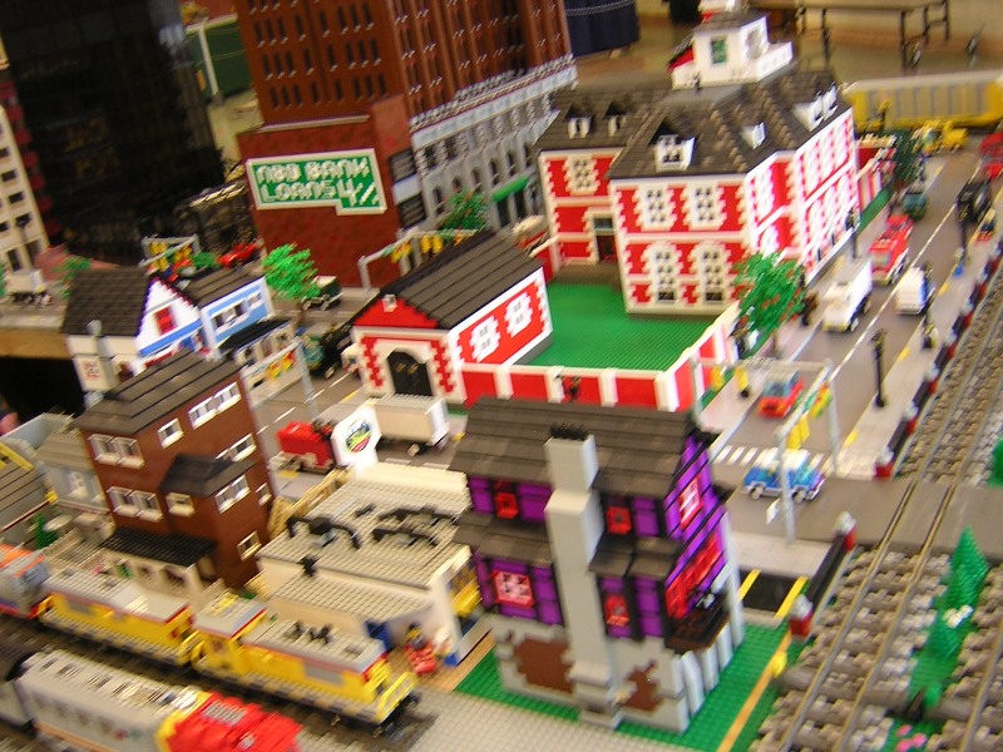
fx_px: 1043
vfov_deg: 39.7
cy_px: 376
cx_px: 502
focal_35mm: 36
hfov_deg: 51.4
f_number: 2.6
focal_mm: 4.7
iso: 100
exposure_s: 1/13.5
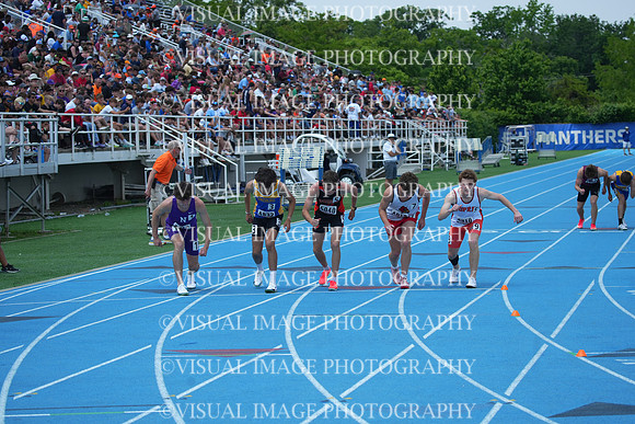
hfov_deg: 17.8
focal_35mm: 115
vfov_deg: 11.9
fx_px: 2029
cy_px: 212
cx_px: 318
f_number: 5.6
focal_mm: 115
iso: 400
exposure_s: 1/2000
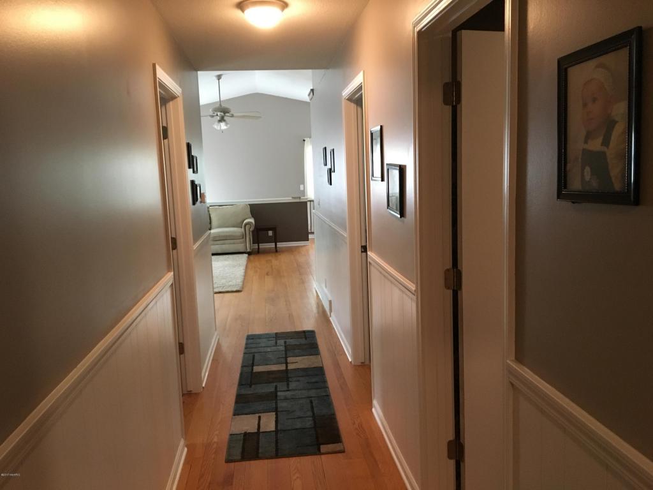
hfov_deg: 61.7
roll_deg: +1.7
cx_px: 326
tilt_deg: -7.9
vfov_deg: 48.2
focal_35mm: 29
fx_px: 547
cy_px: 245
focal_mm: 4.15
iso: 200
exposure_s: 1/30
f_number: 2.2
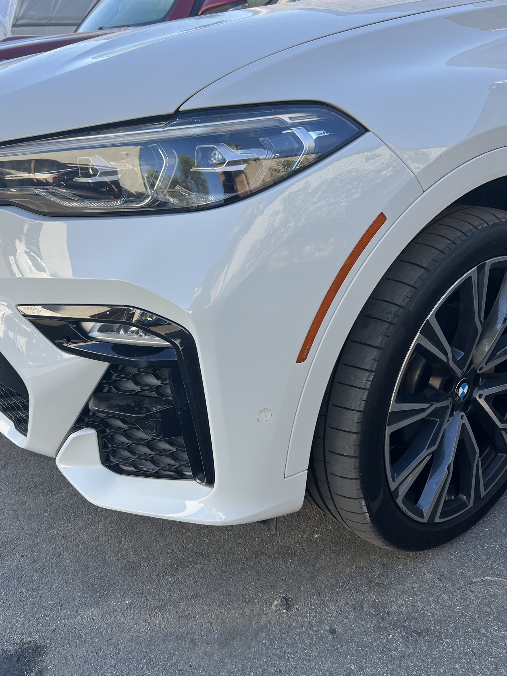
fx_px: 605
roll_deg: +3.6
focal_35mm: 31
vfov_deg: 58.3
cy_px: 365
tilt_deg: -23.9
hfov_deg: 45.4
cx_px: 245
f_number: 1.5
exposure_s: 1/786
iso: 50
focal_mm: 5.7
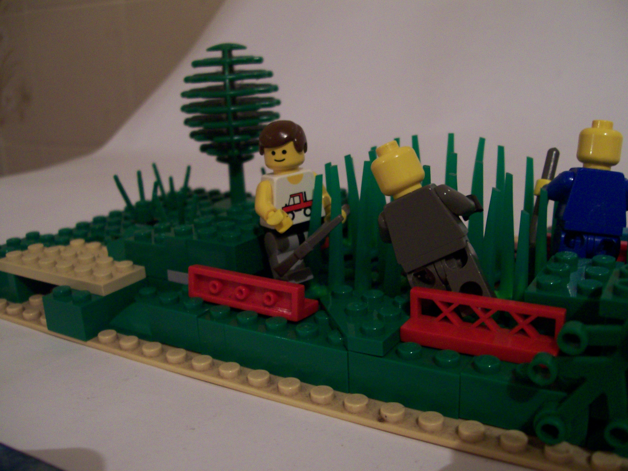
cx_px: 314
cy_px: 236
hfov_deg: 51.4
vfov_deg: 39.7
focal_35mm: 36
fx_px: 653
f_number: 2.7
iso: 160
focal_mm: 6
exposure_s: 1/8
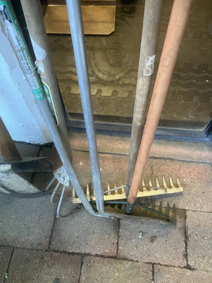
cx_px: 106
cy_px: 142
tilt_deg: -60.7
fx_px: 229
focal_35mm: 28
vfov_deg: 63.4
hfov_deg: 49.7
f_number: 1.8
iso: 200
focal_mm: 3.99
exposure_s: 1/50
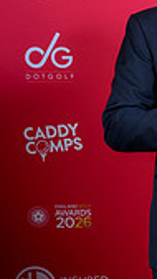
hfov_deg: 7.1
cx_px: 535
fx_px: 1081
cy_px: 195
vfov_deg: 14.7
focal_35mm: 146
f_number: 5.6
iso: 250
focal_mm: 32
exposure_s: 1/160
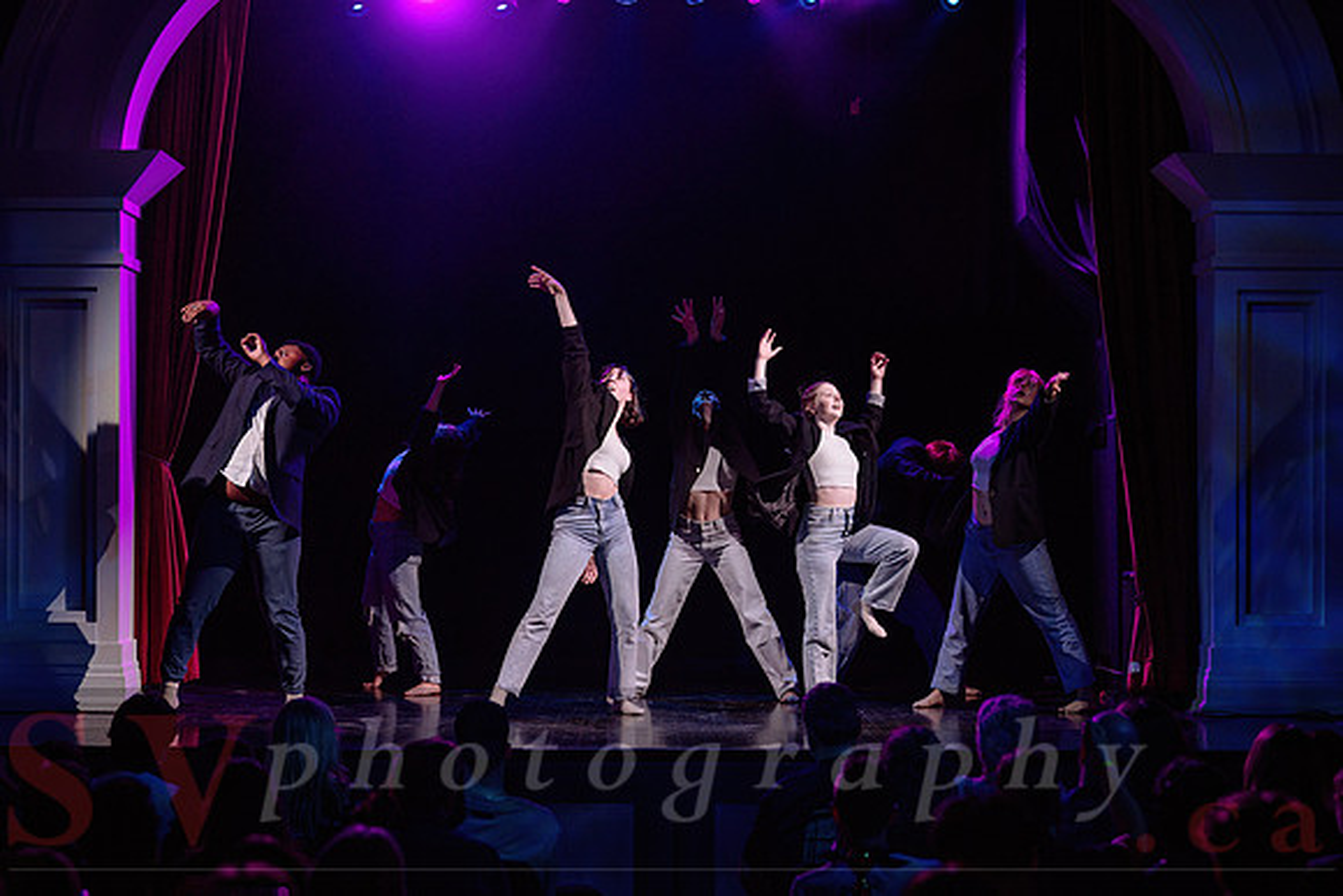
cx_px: 672
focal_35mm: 92
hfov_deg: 22.1
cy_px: 496
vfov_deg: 14.9
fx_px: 3437
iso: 1600
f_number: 2.8
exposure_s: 1/250
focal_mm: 82
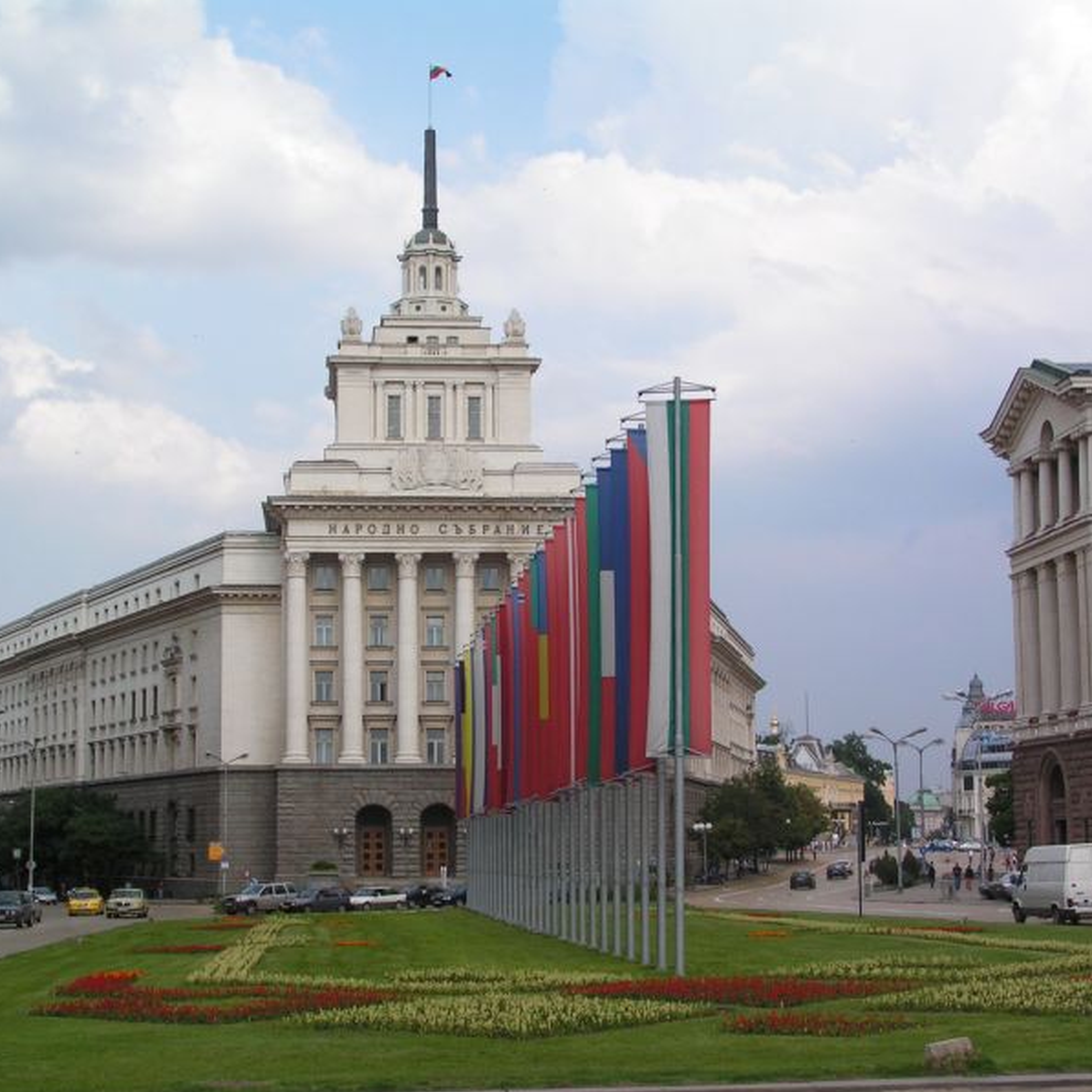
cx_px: 514
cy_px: 547
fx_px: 2284
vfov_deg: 26.9
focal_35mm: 64
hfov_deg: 26.9
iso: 50
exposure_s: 1/1000
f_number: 3.5
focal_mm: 9
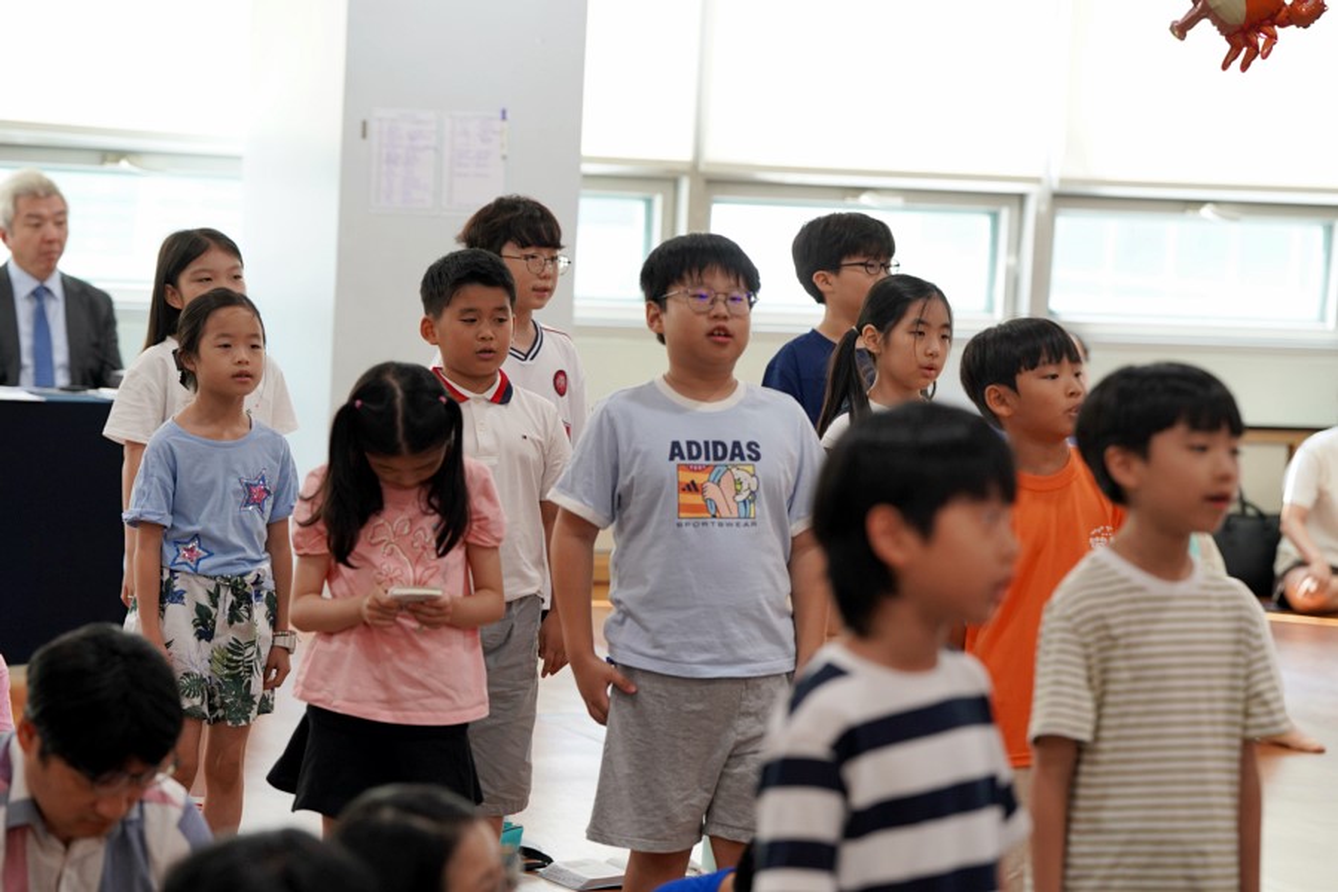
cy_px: 446
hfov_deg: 16.1
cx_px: 669
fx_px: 4720
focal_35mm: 127
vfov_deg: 10.8
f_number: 4
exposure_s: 1/160
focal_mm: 127
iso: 1000
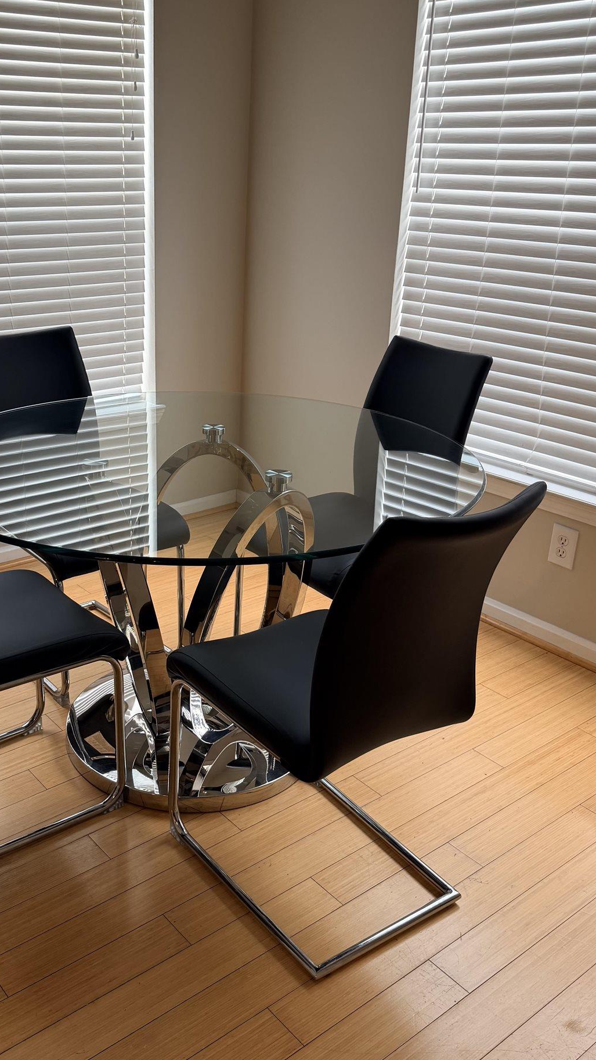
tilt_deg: -20.5
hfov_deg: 35.3
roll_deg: -0.4
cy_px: 515
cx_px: 198
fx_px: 927
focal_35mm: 33
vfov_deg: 59.5
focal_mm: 6.76
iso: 100
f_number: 1.78
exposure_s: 1/60
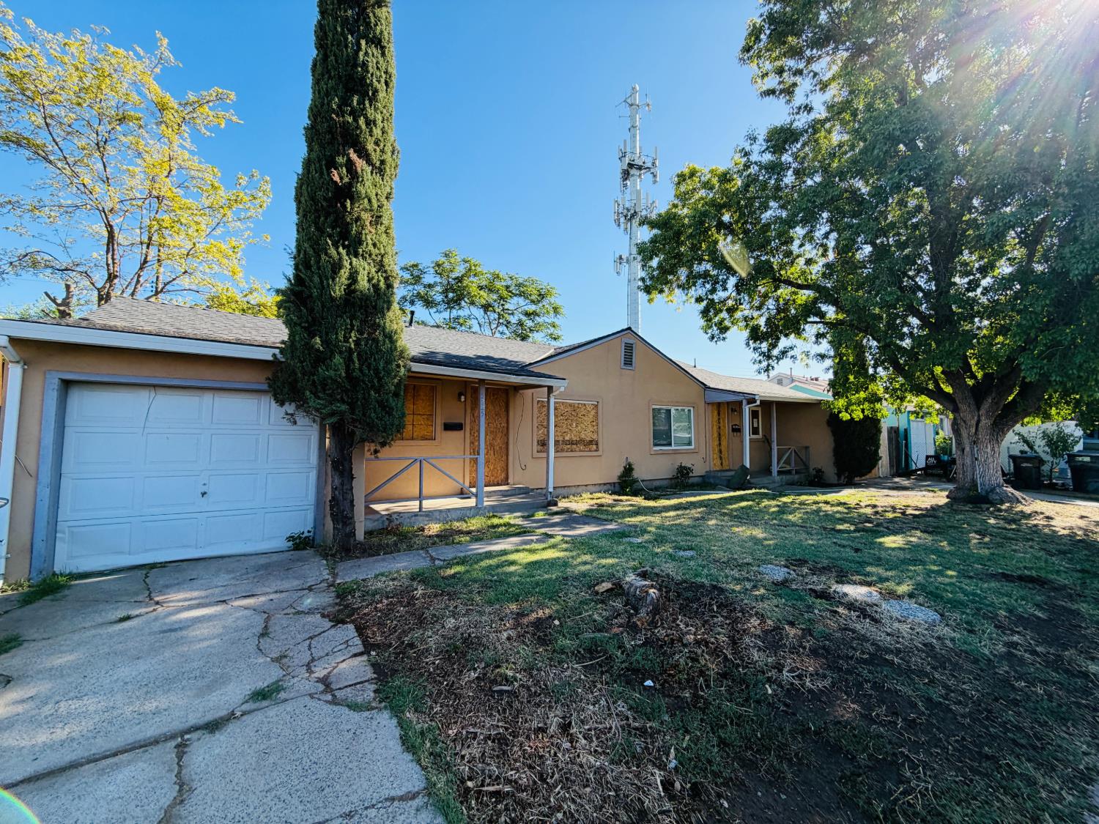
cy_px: 412
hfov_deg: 102.1
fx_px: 444
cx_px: 550
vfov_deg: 85.7
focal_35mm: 14
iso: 40
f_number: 2.2
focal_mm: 2.22
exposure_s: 1/502
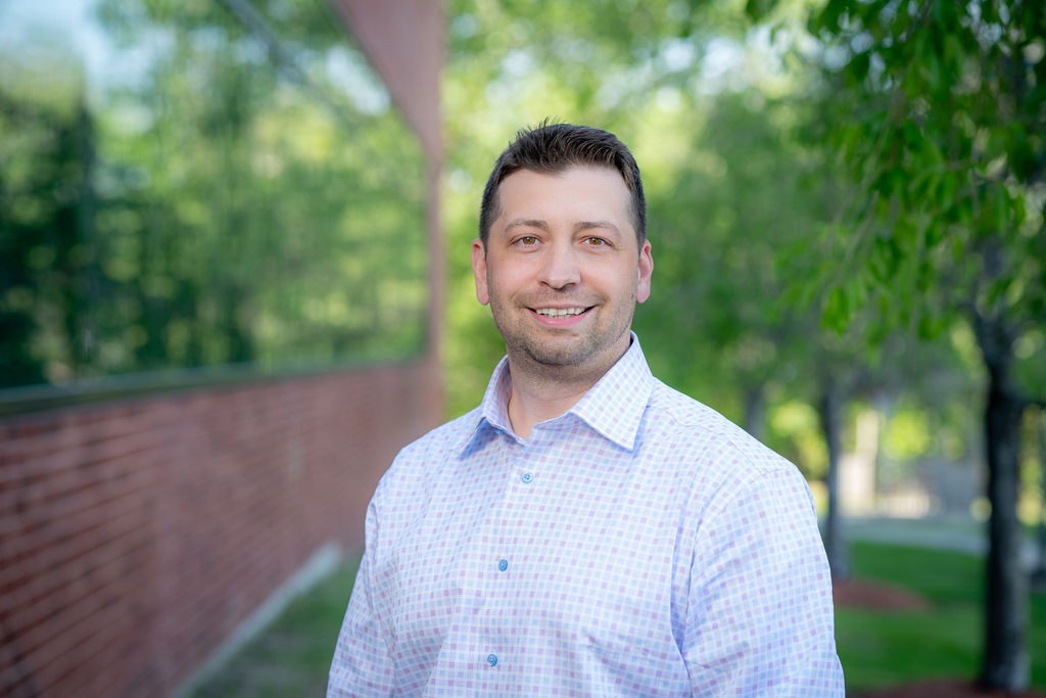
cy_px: 349
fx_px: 2470
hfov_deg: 23.9
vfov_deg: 16.1
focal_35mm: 85
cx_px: 523
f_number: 3.2
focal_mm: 85
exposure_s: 1/200
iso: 80
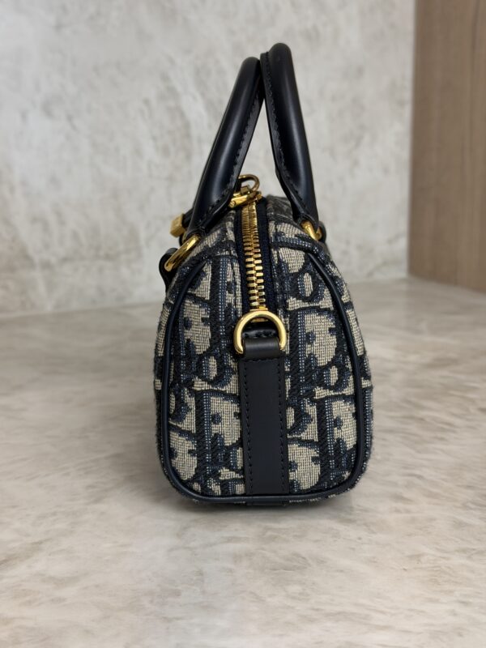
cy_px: 324
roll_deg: +0.3
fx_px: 899
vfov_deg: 39.7
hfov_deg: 30.3
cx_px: 243
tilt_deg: -12.8
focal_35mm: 48
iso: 64
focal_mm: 6.76
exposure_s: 1/120
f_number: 1.78
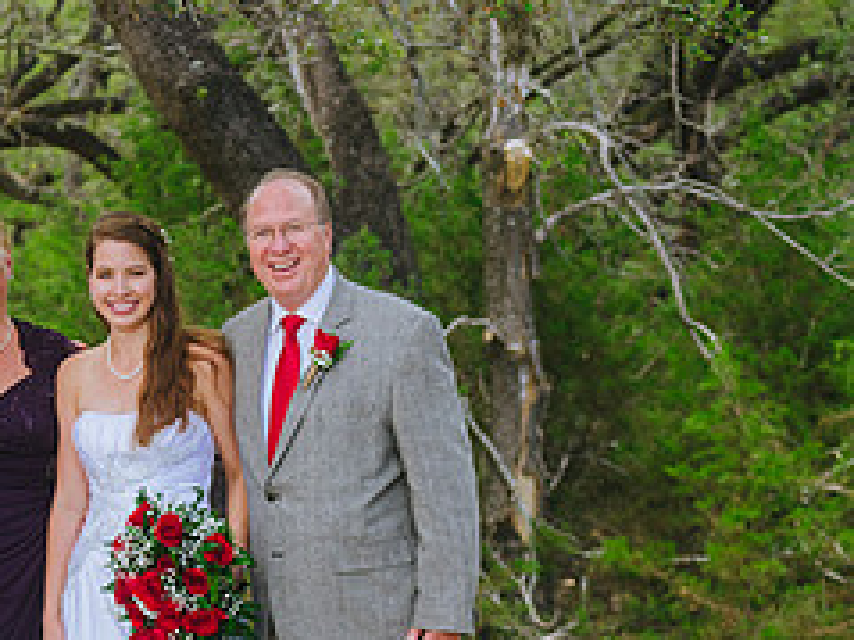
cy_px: 484
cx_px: 89
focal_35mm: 145
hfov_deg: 13.5
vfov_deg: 10.2
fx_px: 3575
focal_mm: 62
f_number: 4
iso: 200
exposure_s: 1/400
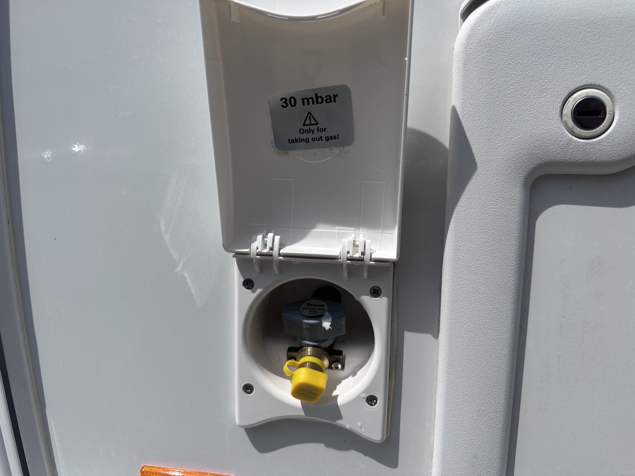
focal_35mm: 24
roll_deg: -0.4
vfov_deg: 56.8
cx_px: 318
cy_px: 238
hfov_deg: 71.6
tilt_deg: -10.1
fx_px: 440
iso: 80
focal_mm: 6.86
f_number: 1.78
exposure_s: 1/10753
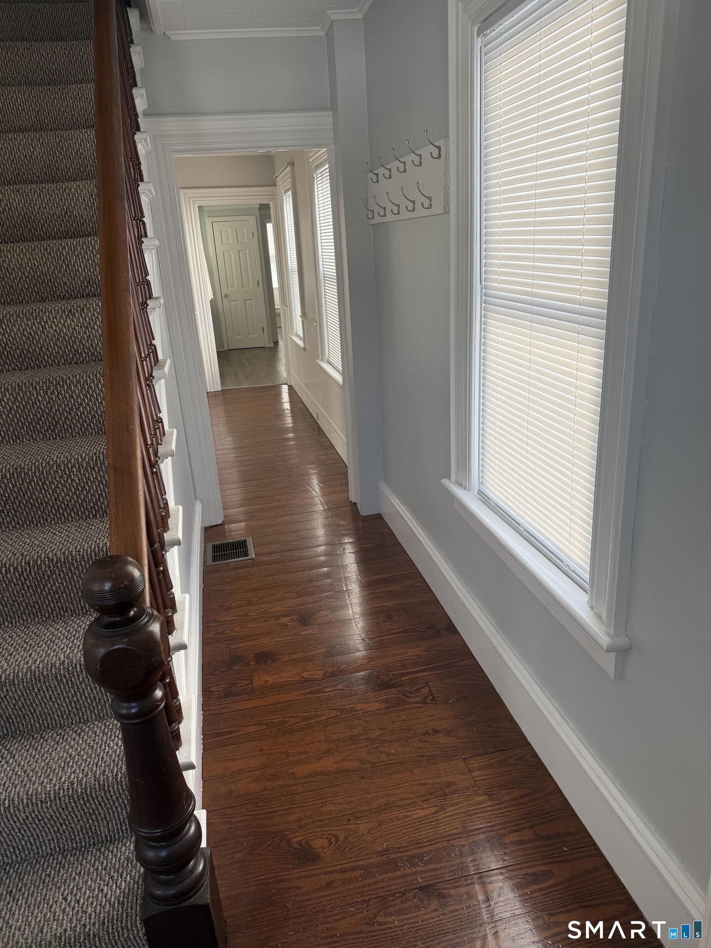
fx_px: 657
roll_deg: +2.6
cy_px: 474
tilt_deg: -18.4
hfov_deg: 56.8
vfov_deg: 71.6
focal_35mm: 24
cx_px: 356
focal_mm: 6.76
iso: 100
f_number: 1.78
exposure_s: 1/204
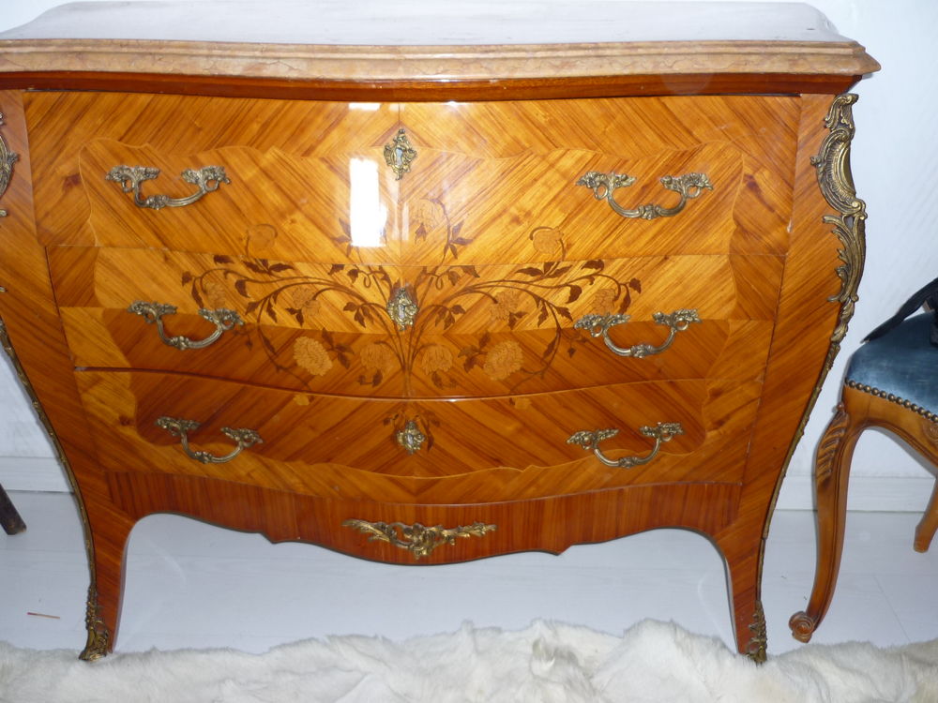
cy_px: 352
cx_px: 469
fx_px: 894
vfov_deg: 42.9
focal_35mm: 33
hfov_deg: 55.4
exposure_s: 1/30
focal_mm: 5.5
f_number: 2.8
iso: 100
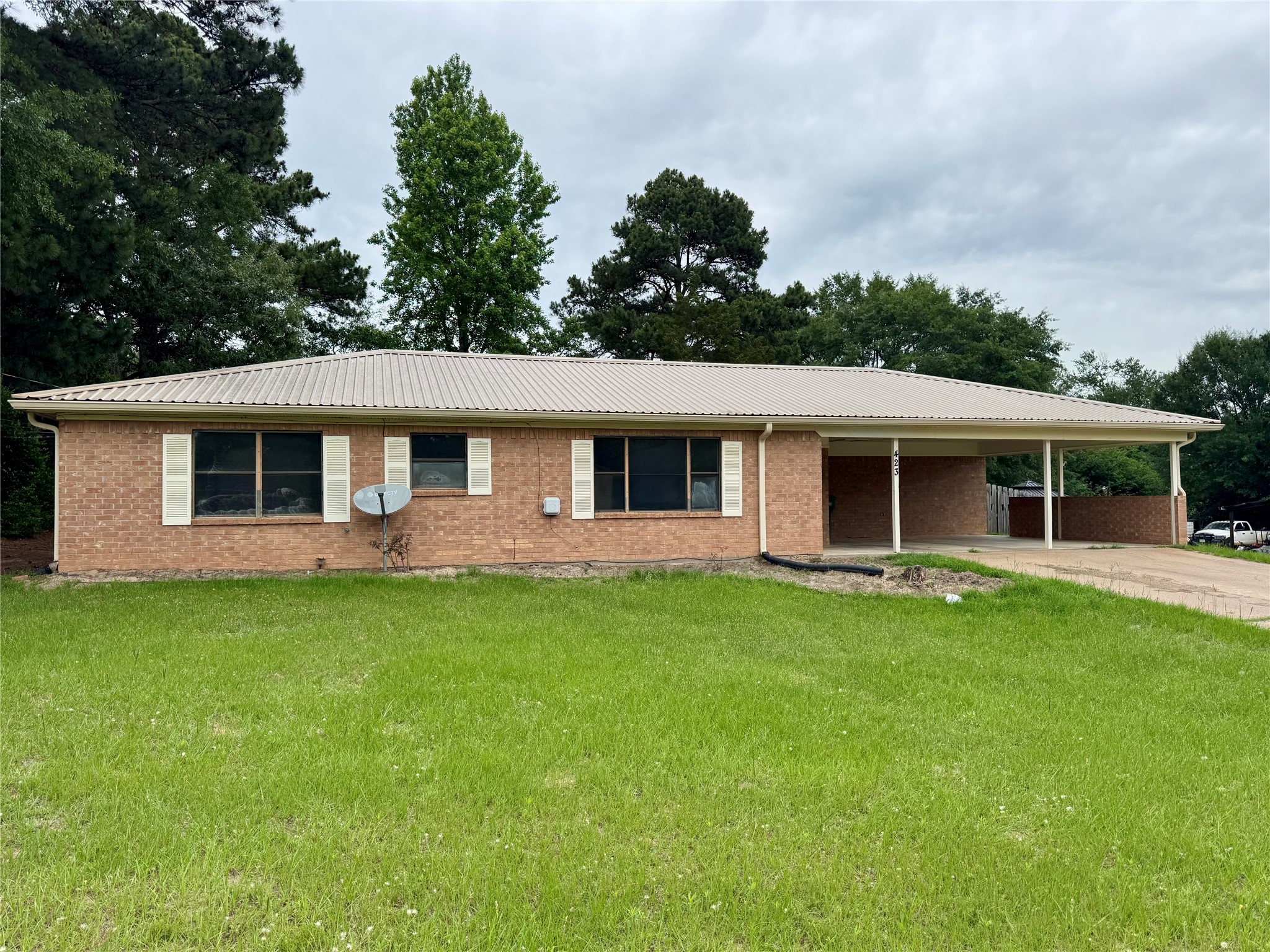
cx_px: 635
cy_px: 476
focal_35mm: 24
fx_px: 881
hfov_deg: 71.6
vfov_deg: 56.8
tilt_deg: +1.2
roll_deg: +0.2
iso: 80
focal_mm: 6.76
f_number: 1.78
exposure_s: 1/2506
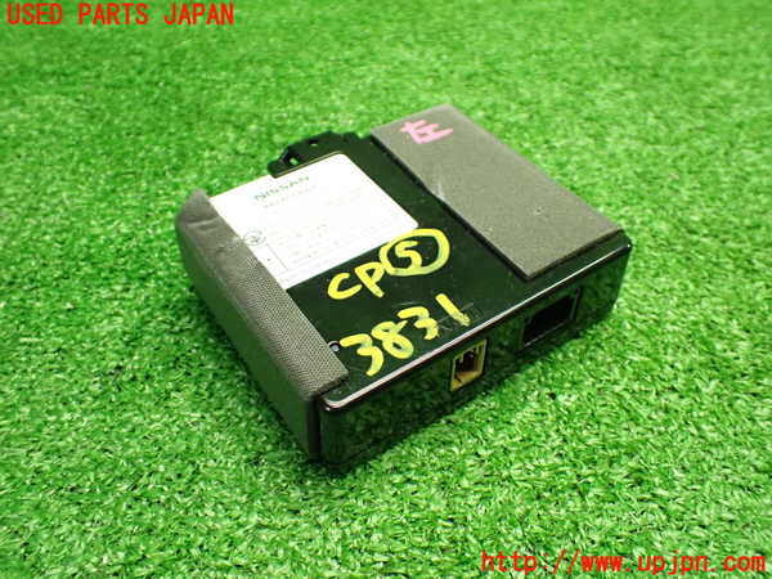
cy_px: 290
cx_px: 386
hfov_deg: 60.0
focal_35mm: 30
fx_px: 669
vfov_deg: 46.8
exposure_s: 1/100
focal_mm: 5.4
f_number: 2.3
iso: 800
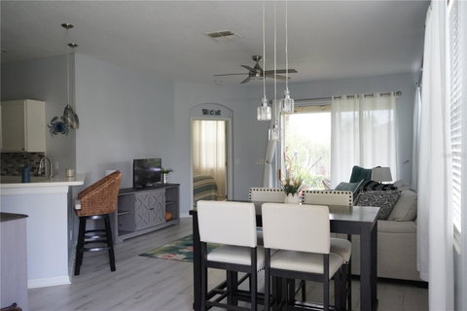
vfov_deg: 45.0
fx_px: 376
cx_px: 234
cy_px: 156
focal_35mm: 29
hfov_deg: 63.7
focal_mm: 29
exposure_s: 1/60
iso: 2000
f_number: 6.3
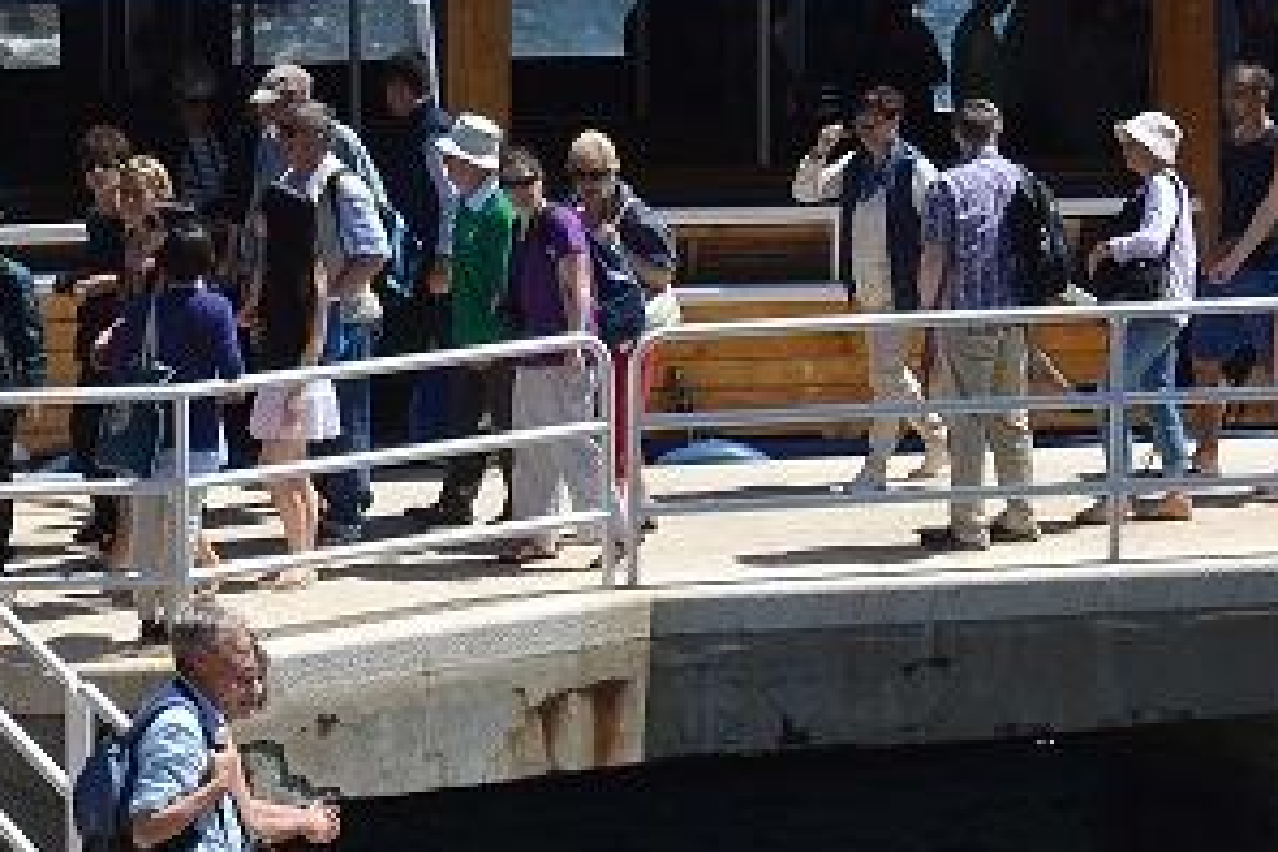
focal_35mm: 258
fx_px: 9158
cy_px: 1016
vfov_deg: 5.3
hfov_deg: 8.0
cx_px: 366
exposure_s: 1/320
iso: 100
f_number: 9
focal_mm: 34
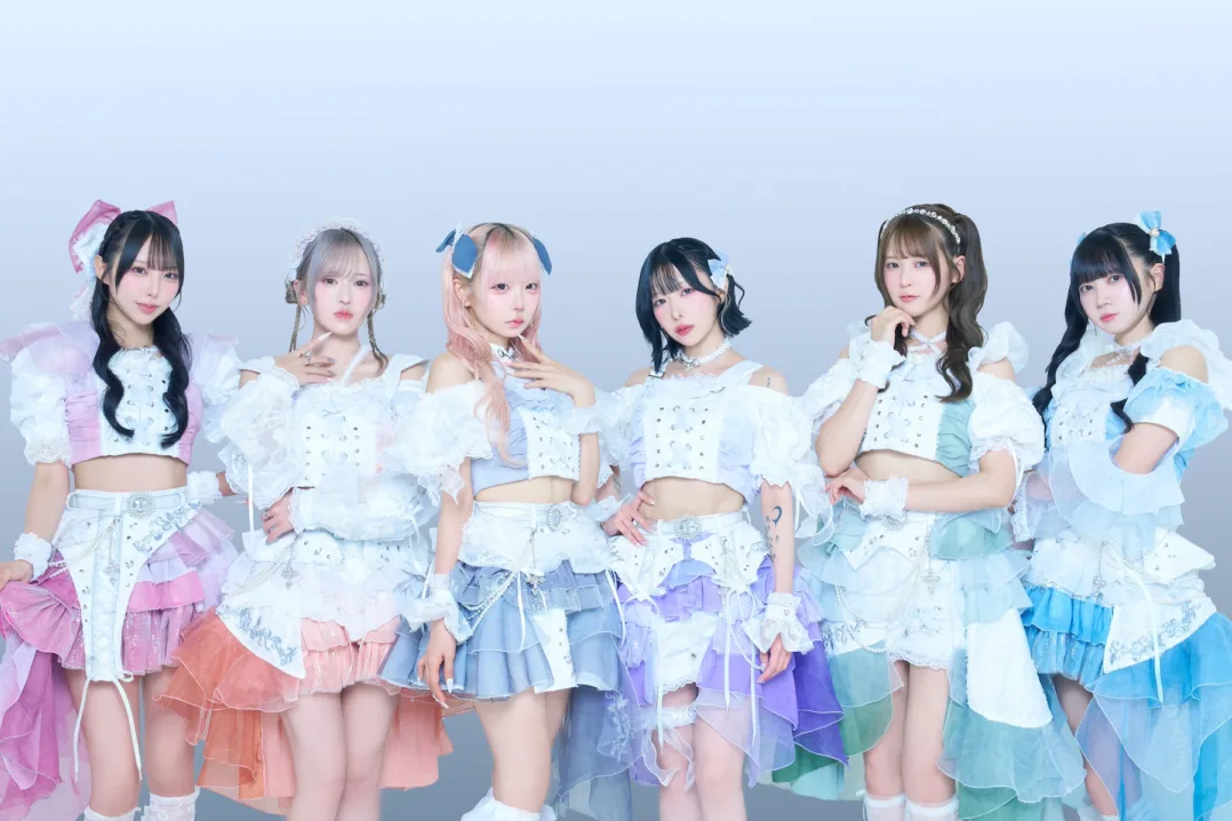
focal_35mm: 49
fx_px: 1676
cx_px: 618
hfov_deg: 40.4
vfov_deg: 27.5
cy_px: 451
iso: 320
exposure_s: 1/125
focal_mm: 44
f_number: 11
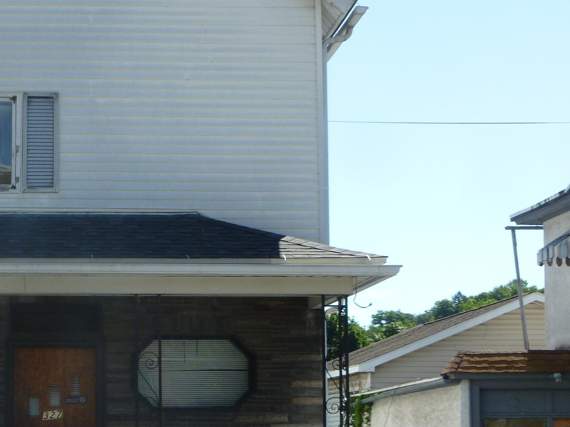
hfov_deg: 25.1
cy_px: 412
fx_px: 1235
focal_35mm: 75
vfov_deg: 19.2
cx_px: 47
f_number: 3.6
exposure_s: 1/500
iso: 100
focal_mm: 6.1
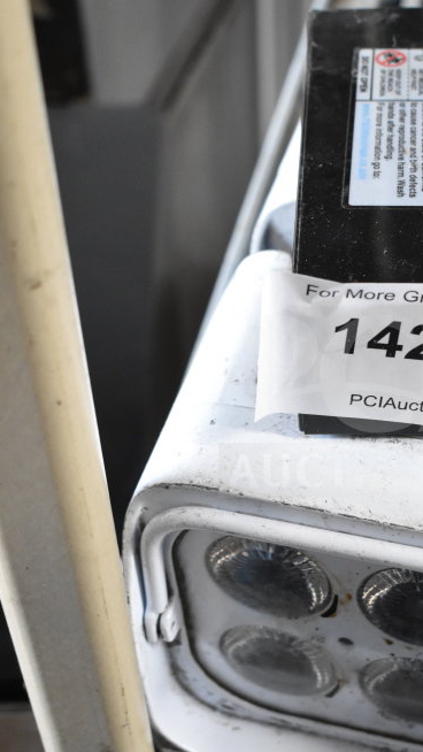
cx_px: 347
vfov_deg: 32.9
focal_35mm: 64
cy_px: 406
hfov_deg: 18.7
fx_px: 1271
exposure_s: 1/50
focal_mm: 29
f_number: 4.2
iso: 2200
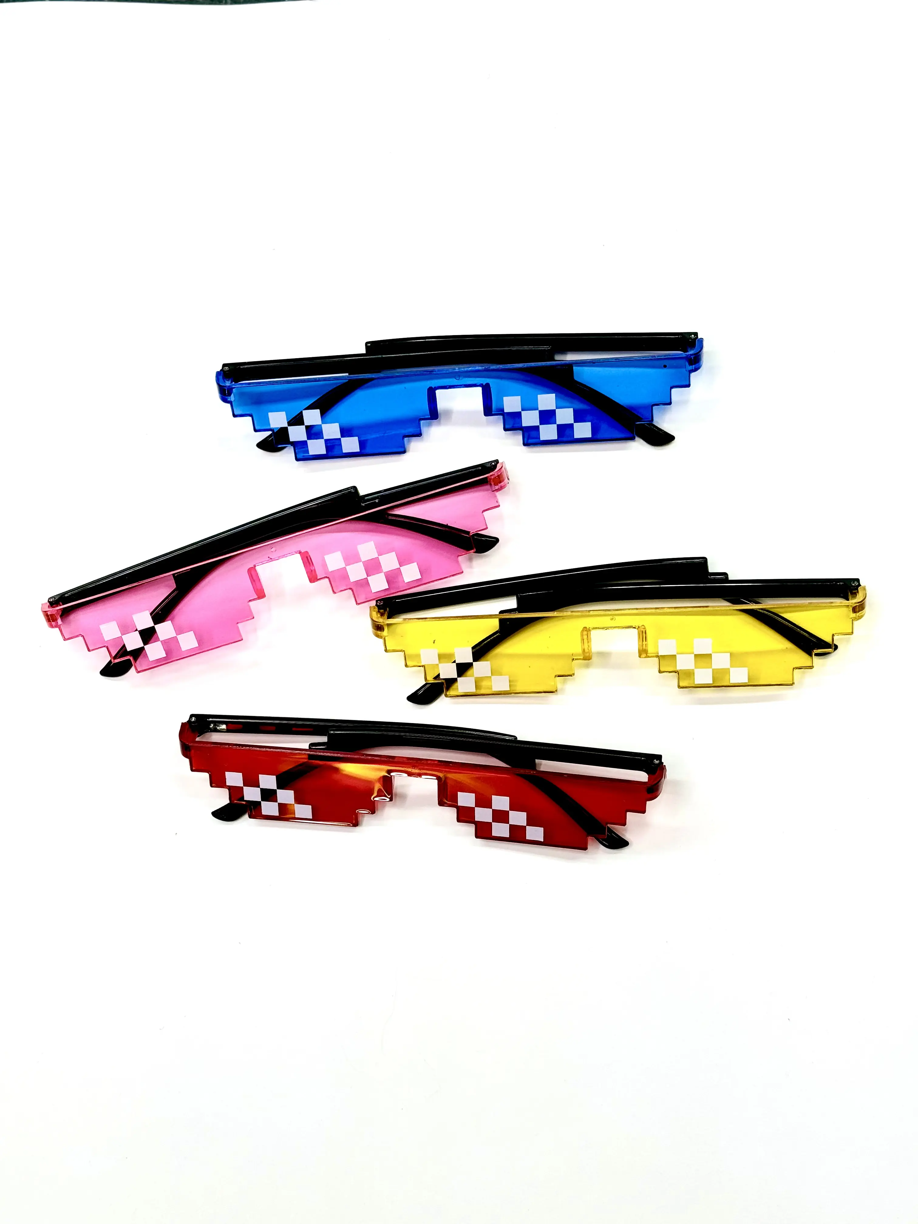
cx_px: 459
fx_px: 1697
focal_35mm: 48
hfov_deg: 30.3
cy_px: 612
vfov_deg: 39.7
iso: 50
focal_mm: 6.76
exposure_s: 1/100
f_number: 1.78
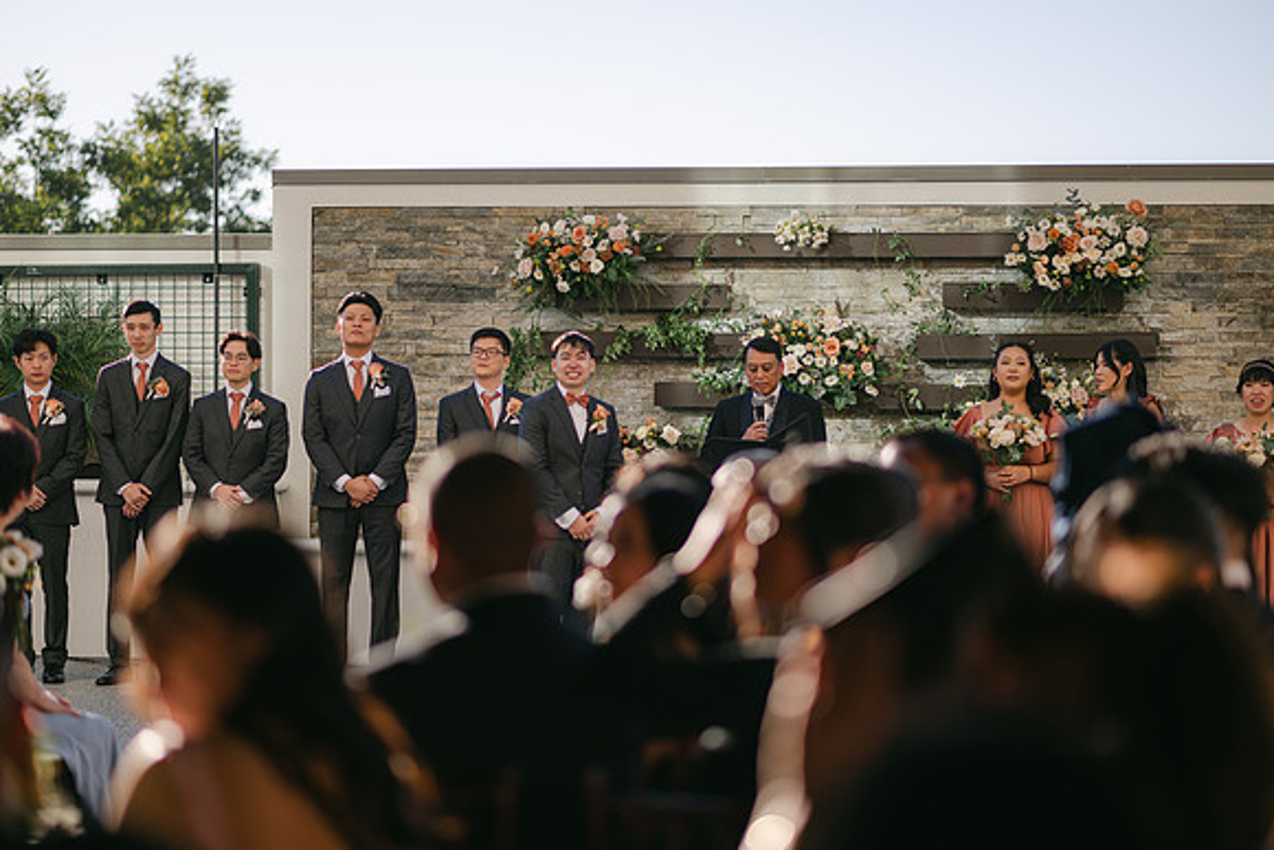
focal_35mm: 85
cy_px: 425
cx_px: 637
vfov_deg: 16.1
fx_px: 3009
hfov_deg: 23.9
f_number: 1.8
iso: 64
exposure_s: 1/3200
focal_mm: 85
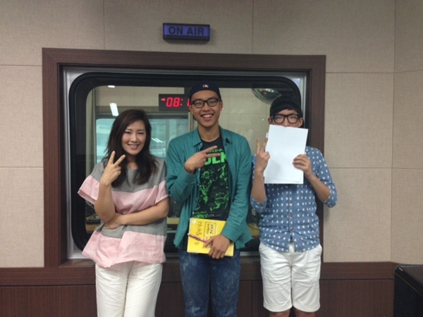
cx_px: 212
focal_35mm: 33
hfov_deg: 55.4
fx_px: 403
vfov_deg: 42.9
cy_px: 158
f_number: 2.4
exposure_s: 1/20
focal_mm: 4.12
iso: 80
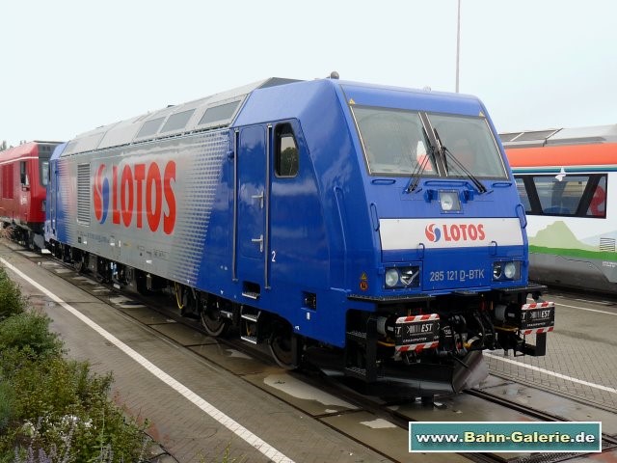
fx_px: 731
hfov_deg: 45.8
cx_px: 308
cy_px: 232
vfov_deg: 35.1
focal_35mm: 41
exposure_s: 1/50
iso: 100
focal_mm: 6.9
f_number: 2.8
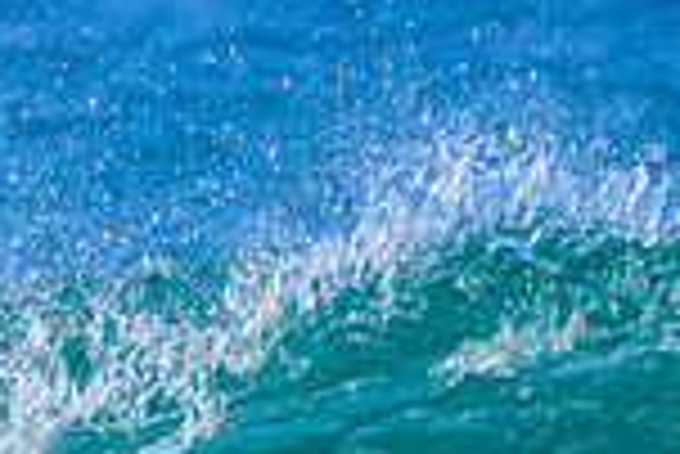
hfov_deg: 0.5
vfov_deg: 0.4
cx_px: -608
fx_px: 72772
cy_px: 717
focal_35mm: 3849
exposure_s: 1/2000
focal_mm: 1000
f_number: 11
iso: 1100
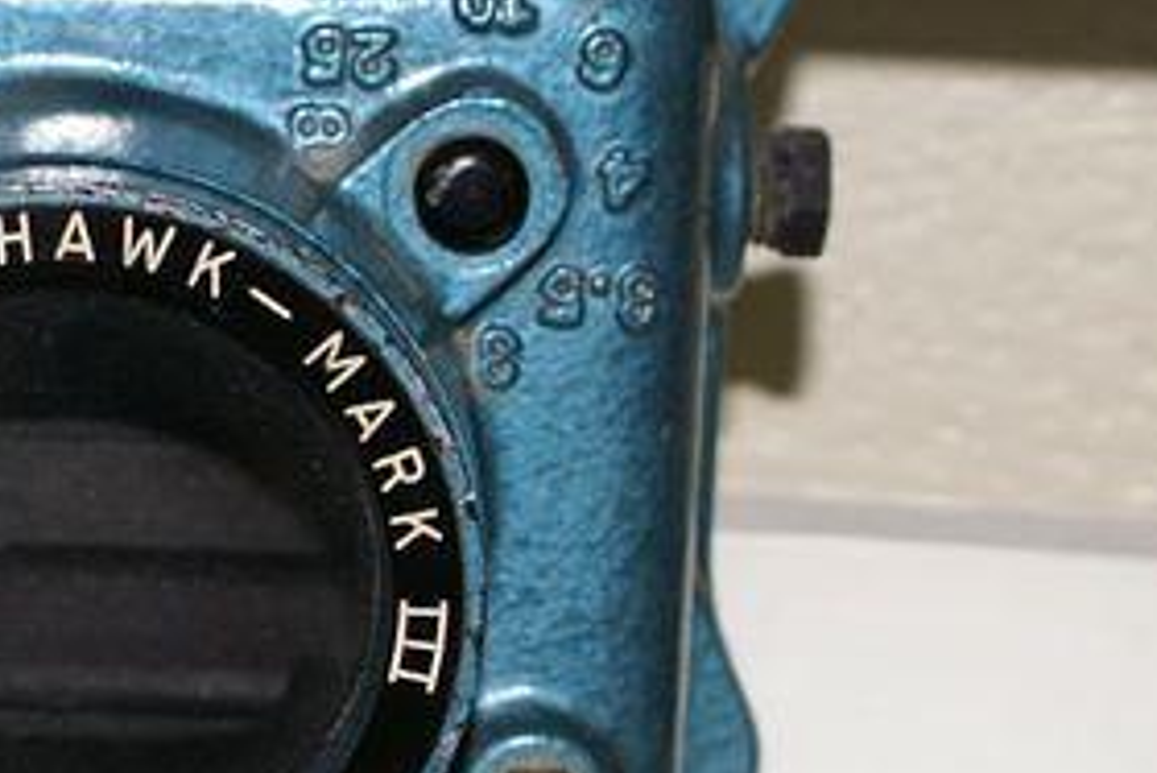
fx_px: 4956
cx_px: 29
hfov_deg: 13.2
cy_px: 347
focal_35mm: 154
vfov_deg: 8.9
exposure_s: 1/80
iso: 400
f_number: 5.6
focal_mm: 45
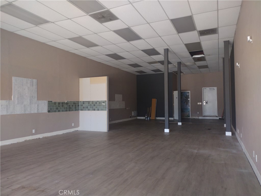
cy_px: 98
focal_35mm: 27
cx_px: 130
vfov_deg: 51.4
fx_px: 204
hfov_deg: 65.3
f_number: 1.7
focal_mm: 4.71
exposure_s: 1/60
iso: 153
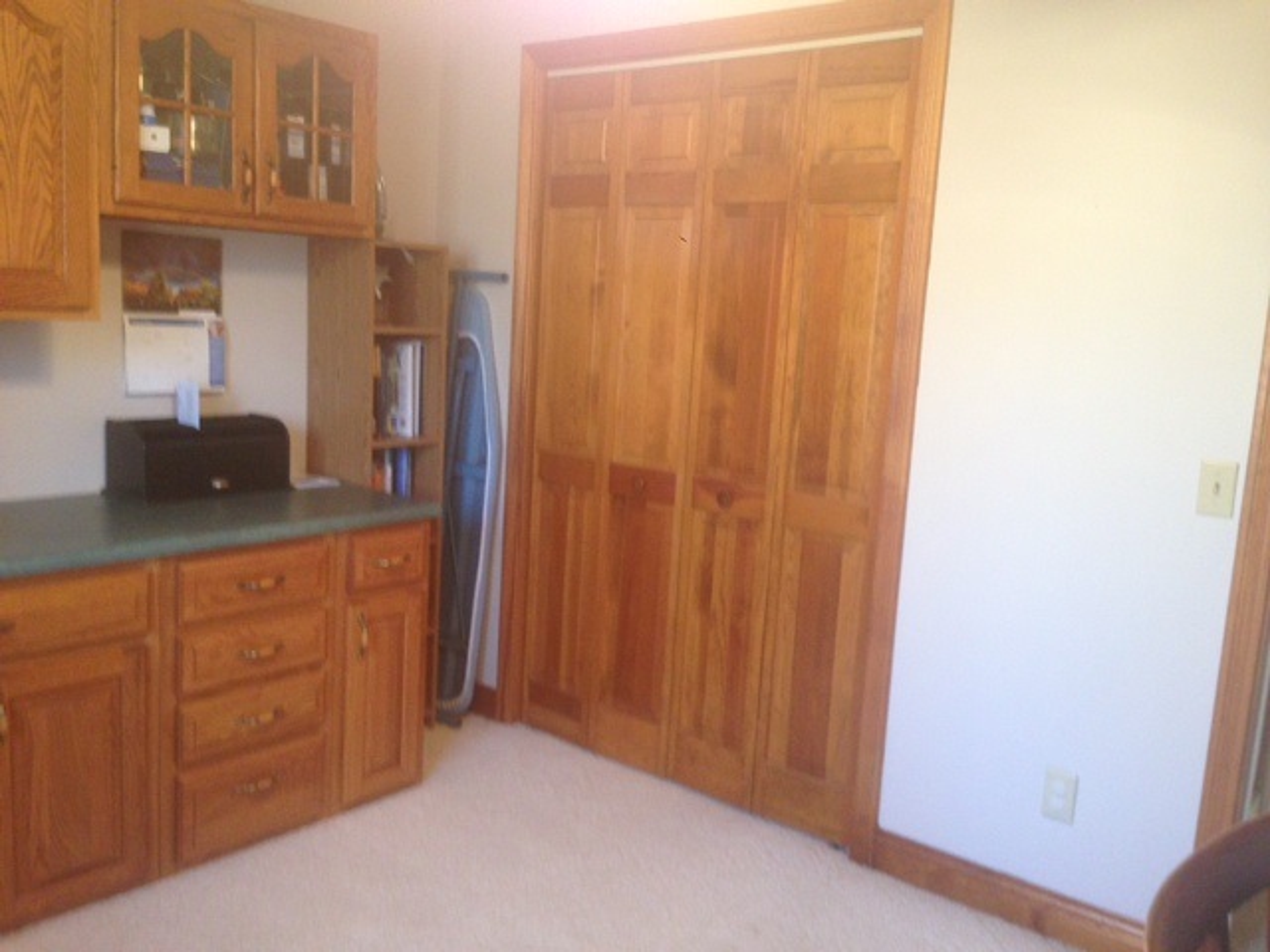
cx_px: 635
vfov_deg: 42.9
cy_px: 476
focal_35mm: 33
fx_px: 1211
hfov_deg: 55.4
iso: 160
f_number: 2.4
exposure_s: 1/20
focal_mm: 4.13
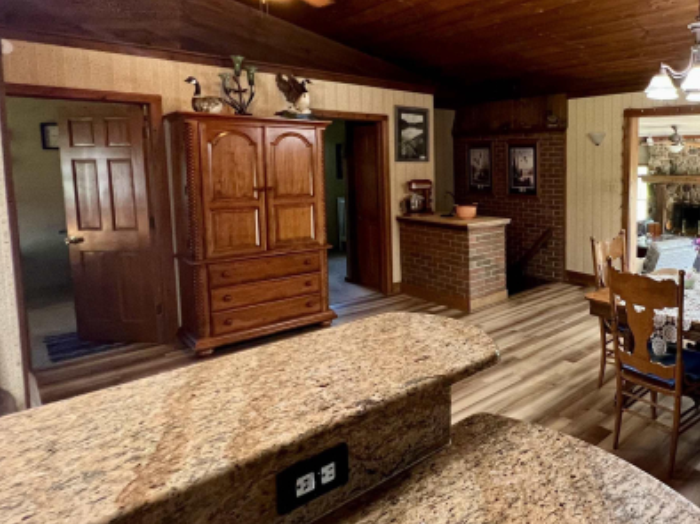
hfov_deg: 68.8
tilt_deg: -5.9
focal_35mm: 22
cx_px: 564
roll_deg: -0.4
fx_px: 445
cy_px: 202
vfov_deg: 60.4
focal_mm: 1.57
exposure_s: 1/60
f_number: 1.8
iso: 500
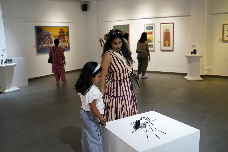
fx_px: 222
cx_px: 114
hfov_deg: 54.4
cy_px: 76
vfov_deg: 37.9
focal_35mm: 35
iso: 1000
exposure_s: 1/320
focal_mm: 35
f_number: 2
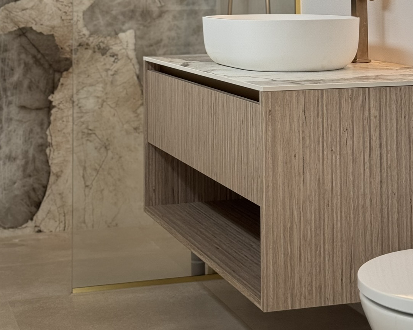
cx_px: 244
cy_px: -36
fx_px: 1088
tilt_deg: +1.1
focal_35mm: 89
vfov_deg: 16.7
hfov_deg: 21.5
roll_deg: +0.2
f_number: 1.78
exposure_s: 1/174
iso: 64
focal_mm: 6.76
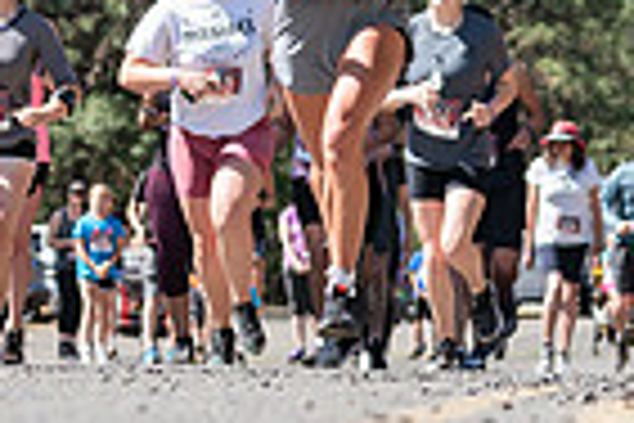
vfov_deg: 4.5
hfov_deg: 6.8
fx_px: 5353
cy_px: 11
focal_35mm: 304
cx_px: 607
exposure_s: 1/500
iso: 100
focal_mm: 74
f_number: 4
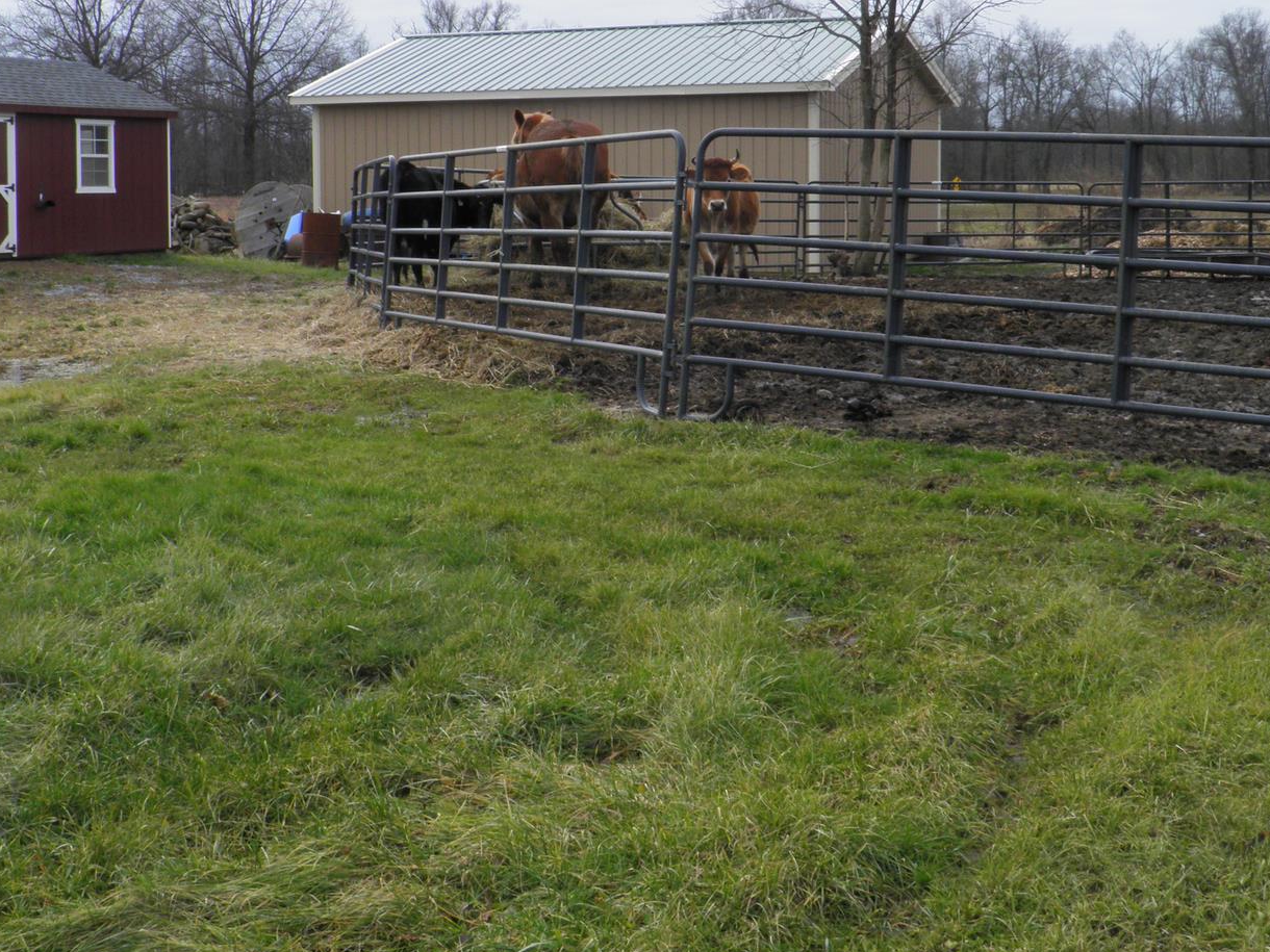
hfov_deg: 40.4
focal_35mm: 47
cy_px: 265
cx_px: 594
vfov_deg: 30.5
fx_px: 1724
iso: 50
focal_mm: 4.9
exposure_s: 1/125
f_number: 5.7
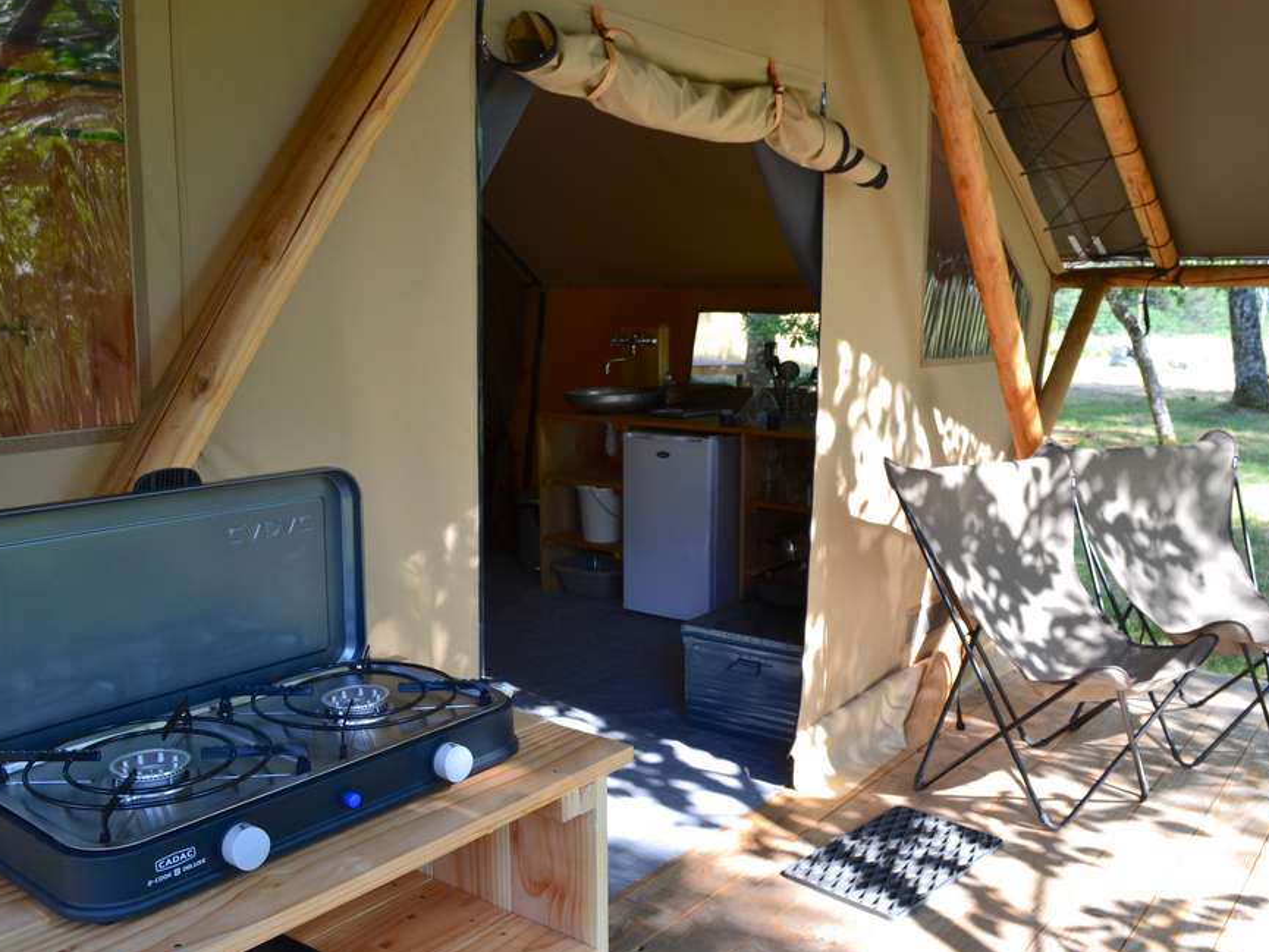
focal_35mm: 30
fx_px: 1100
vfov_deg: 46.8
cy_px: 476
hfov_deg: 60.0
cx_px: 640
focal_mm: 18
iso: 400
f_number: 9
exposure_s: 1/100
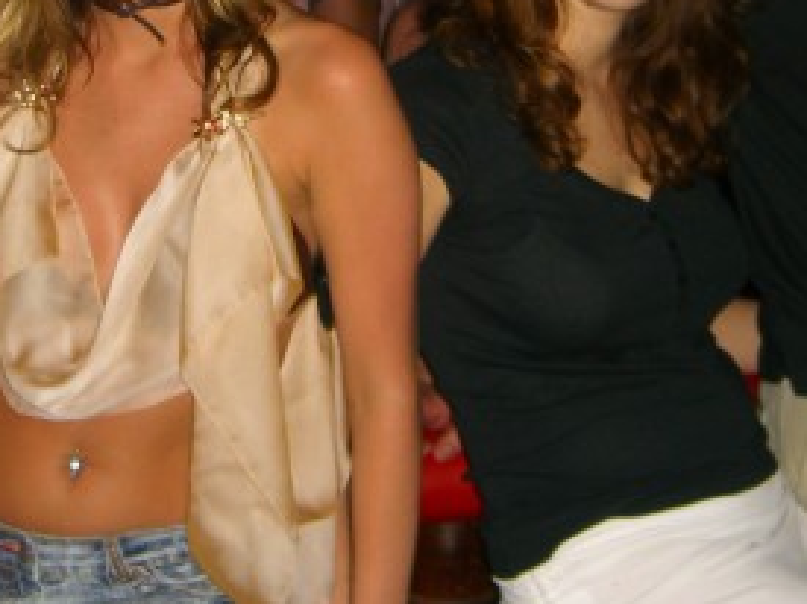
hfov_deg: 23.5
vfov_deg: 17.2
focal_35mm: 83
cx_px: 340
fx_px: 1934
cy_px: -44
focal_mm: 7.9
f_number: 2.8
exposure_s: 1/60
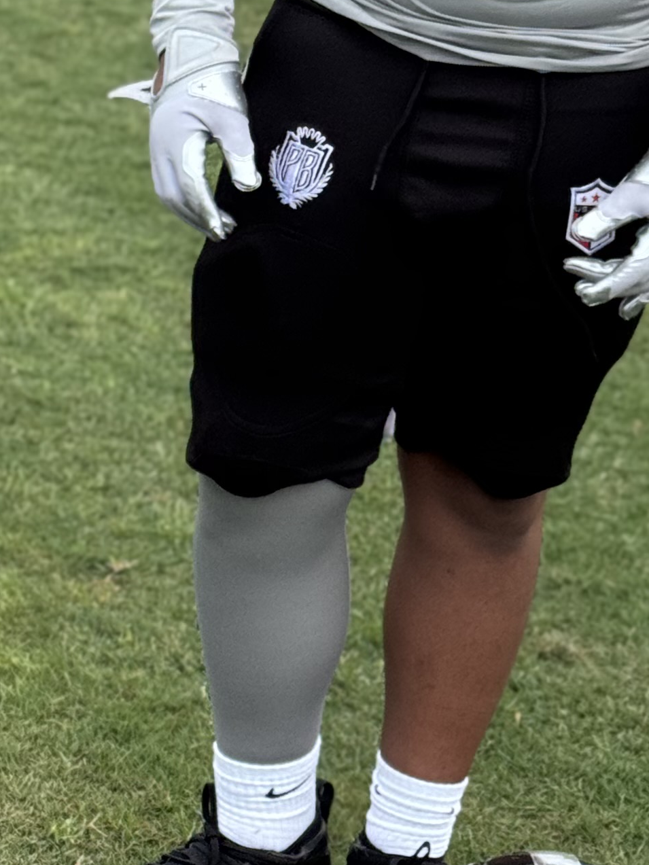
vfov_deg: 12.9
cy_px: 210
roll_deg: -3.3
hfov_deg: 9.8
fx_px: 3799
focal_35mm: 152
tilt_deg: -14.1
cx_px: 372
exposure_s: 1/121
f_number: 1.78
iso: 50
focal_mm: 6.76
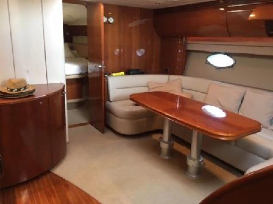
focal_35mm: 29
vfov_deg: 48.2
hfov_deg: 61.7
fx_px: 229
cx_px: 136
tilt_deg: -12.8
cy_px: 102
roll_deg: -2.3
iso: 64
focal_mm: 4.15
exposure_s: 1/33
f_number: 2.2
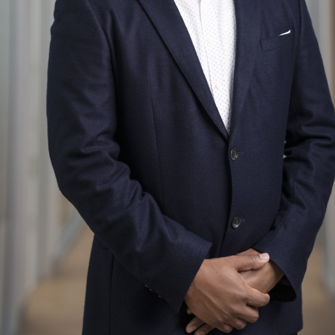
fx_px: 1423
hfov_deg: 13.4
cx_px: 195
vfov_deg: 13.4
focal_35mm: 130
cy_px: 78
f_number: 2.5
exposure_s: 1/320
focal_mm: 85
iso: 400
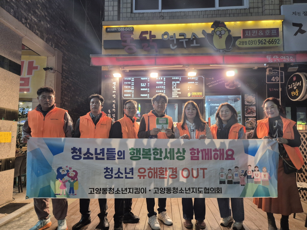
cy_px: 115
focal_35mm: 23
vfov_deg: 58.9
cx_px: 154
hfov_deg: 73.9
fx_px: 204
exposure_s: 1/120
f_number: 1.8
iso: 500
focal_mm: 5.4
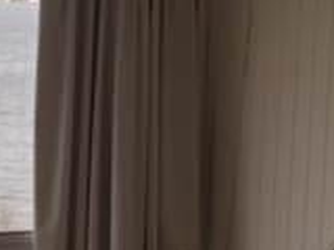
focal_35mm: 116
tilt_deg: -5.8
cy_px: 160
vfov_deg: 12.8
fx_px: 1119
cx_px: -142
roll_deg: -0.8
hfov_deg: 15.8
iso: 32
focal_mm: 4.15
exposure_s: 1/416
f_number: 2.2
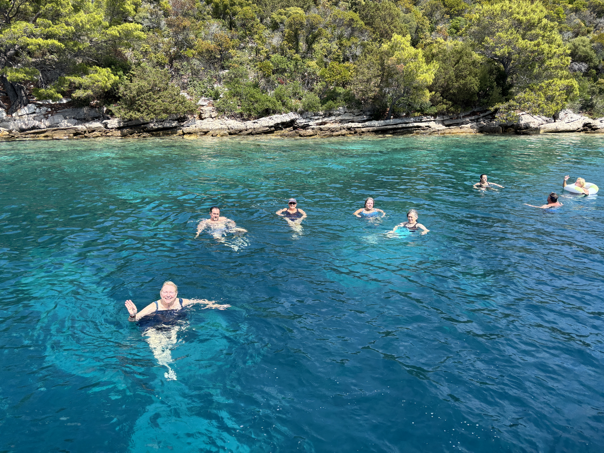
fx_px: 454
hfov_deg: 67.3
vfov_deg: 53.1
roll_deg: -0.7
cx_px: 302
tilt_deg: -15.0
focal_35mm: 26
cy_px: 226
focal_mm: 5.96
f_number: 1.6
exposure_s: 1/1590
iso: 50
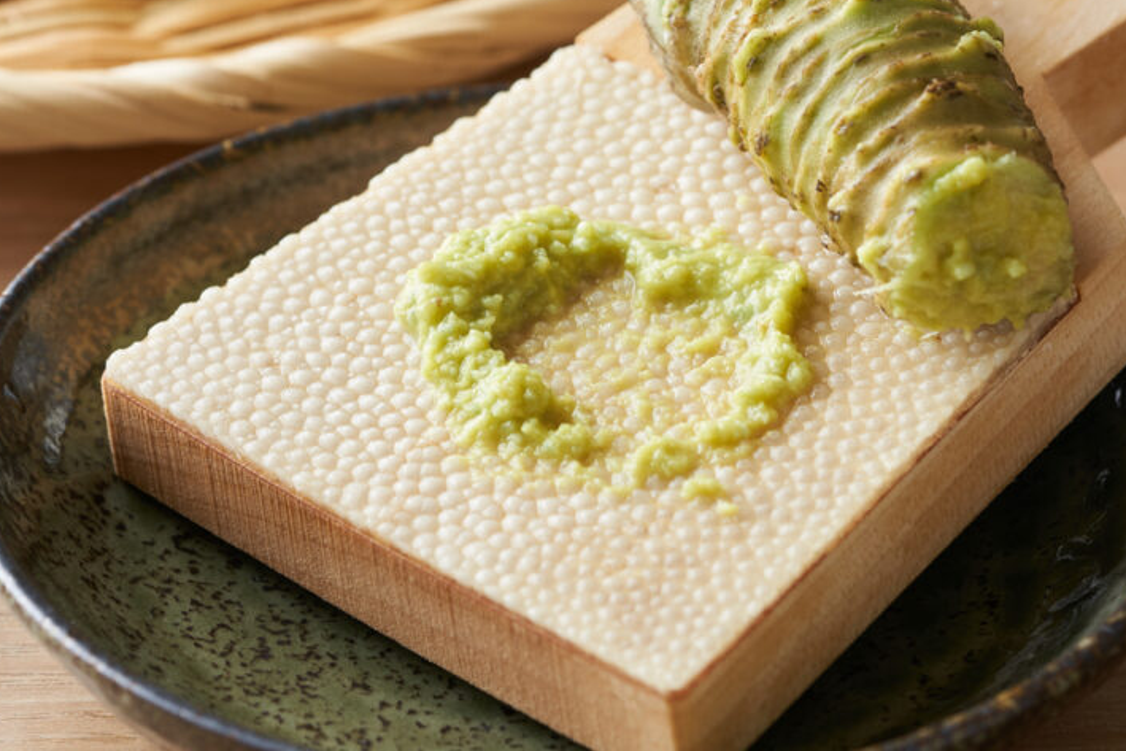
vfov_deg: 7.0
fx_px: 6100
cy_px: 155
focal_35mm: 195
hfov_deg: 10.5
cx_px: 395
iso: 100
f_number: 5.6
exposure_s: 1/125
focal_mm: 90
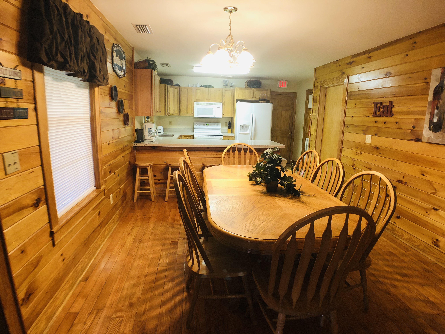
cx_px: 222
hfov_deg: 63.4
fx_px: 360
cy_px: 167
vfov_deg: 49.7
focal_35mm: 28
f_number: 1.8
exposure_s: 1/15
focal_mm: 3.99
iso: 40
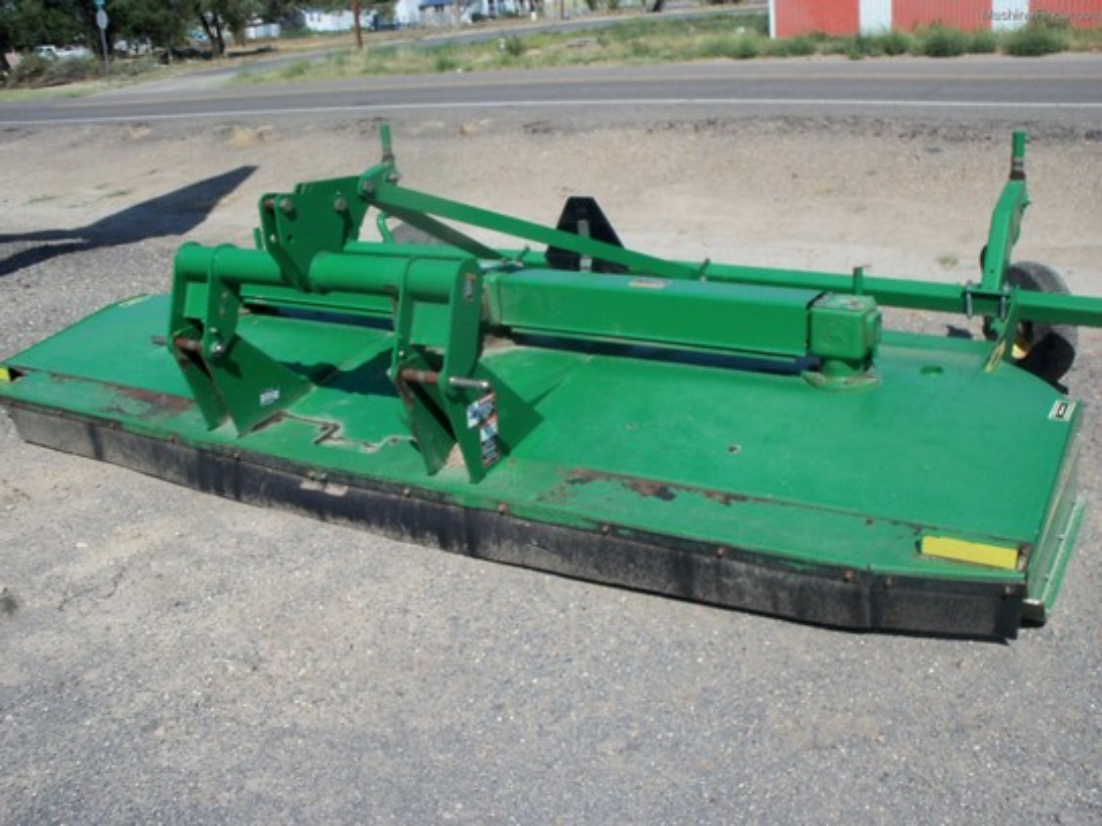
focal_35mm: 35
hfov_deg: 52.6
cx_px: 551
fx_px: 1114
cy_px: 413
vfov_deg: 40.7
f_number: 5.5
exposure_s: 1/640
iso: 80
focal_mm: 6.3
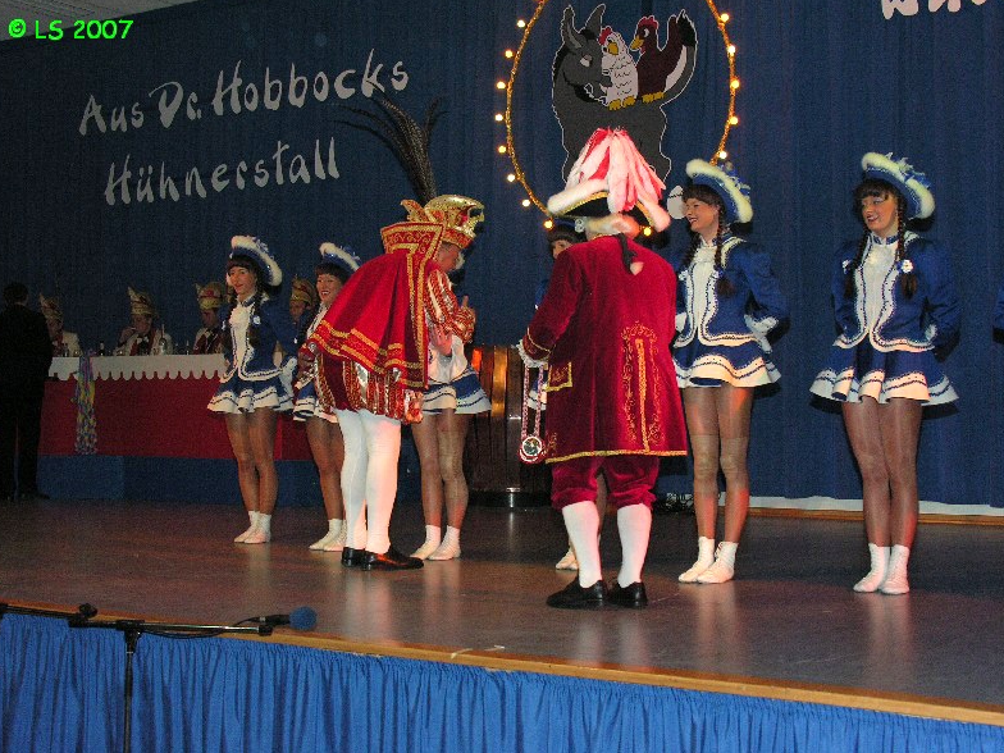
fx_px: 1479
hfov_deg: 37.5
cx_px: 494
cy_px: 371
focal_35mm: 51
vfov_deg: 28.6
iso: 200
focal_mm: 12.7
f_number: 4.4
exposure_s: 1/60.1
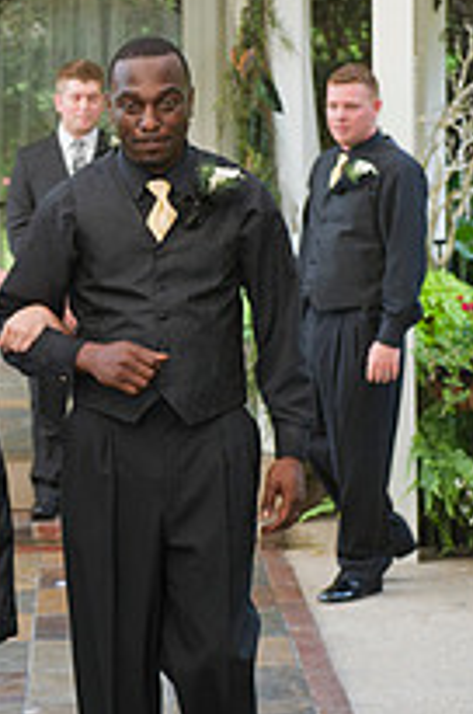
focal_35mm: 132
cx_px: 12
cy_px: 338
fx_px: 2610
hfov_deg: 10.3
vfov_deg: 15.6
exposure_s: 1/125
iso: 800
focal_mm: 60
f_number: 4
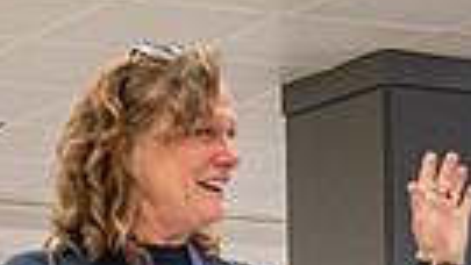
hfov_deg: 8.8
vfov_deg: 5.1
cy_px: 529
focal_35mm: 233
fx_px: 2911
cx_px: -408
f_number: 2.8
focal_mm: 45
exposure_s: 1/200
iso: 1800
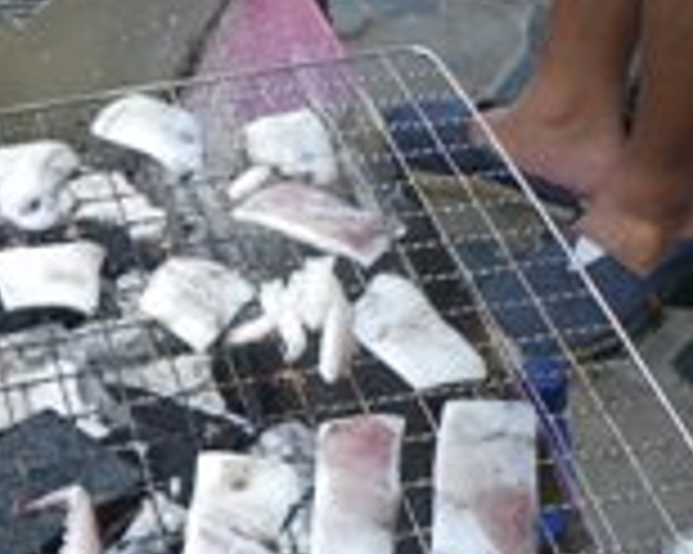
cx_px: 266
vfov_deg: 21.5
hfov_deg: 26.7
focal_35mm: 71
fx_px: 1455
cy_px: 356
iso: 80
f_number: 3.5
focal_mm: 5
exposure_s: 1/125
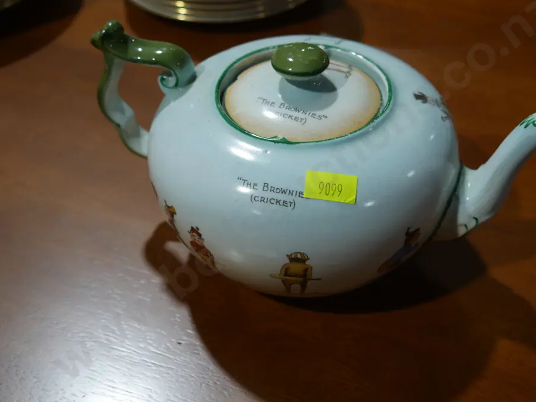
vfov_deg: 30.3
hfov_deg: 39.6
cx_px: 304
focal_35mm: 48
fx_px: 744
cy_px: 190
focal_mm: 21
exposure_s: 1/60
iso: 200
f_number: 4.6
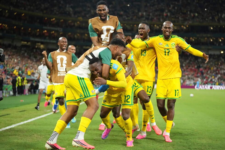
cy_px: 75
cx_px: 112
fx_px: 437
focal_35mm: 70
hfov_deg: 28.8
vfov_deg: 19.4
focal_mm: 70
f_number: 2.8
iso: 5000
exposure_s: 1/2000
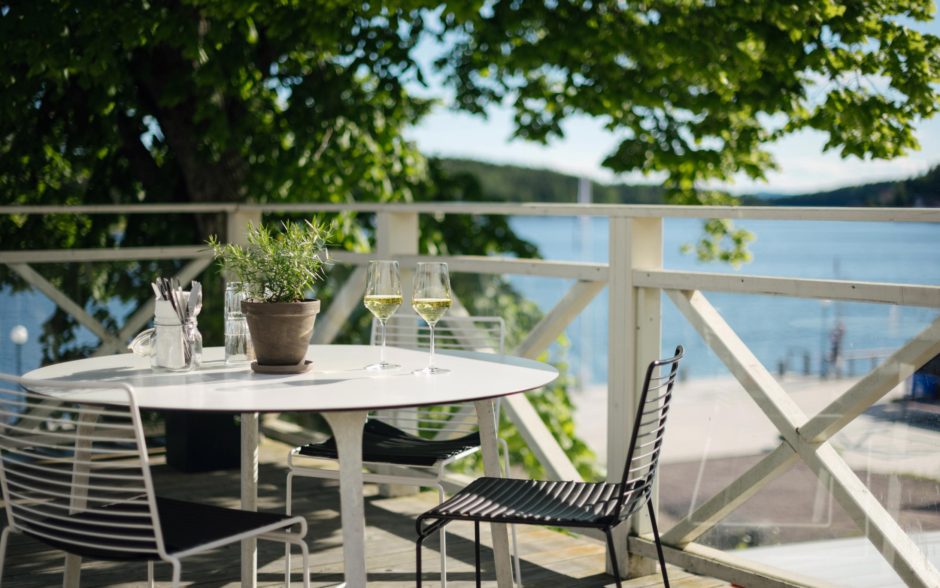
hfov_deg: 38.9
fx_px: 1332
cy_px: 297
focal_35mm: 52
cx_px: 466
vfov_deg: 24.9
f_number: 1.8
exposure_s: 1/4000
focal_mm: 50
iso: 100
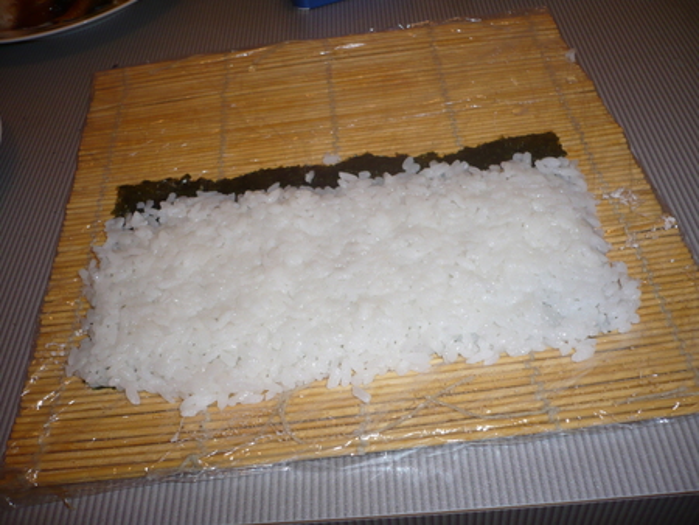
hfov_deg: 52.6
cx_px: 350
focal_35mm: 35
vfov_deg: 40.7
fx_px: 707
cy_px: 262
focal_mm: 5.8
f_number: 2.8
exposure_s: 1/30
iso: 100
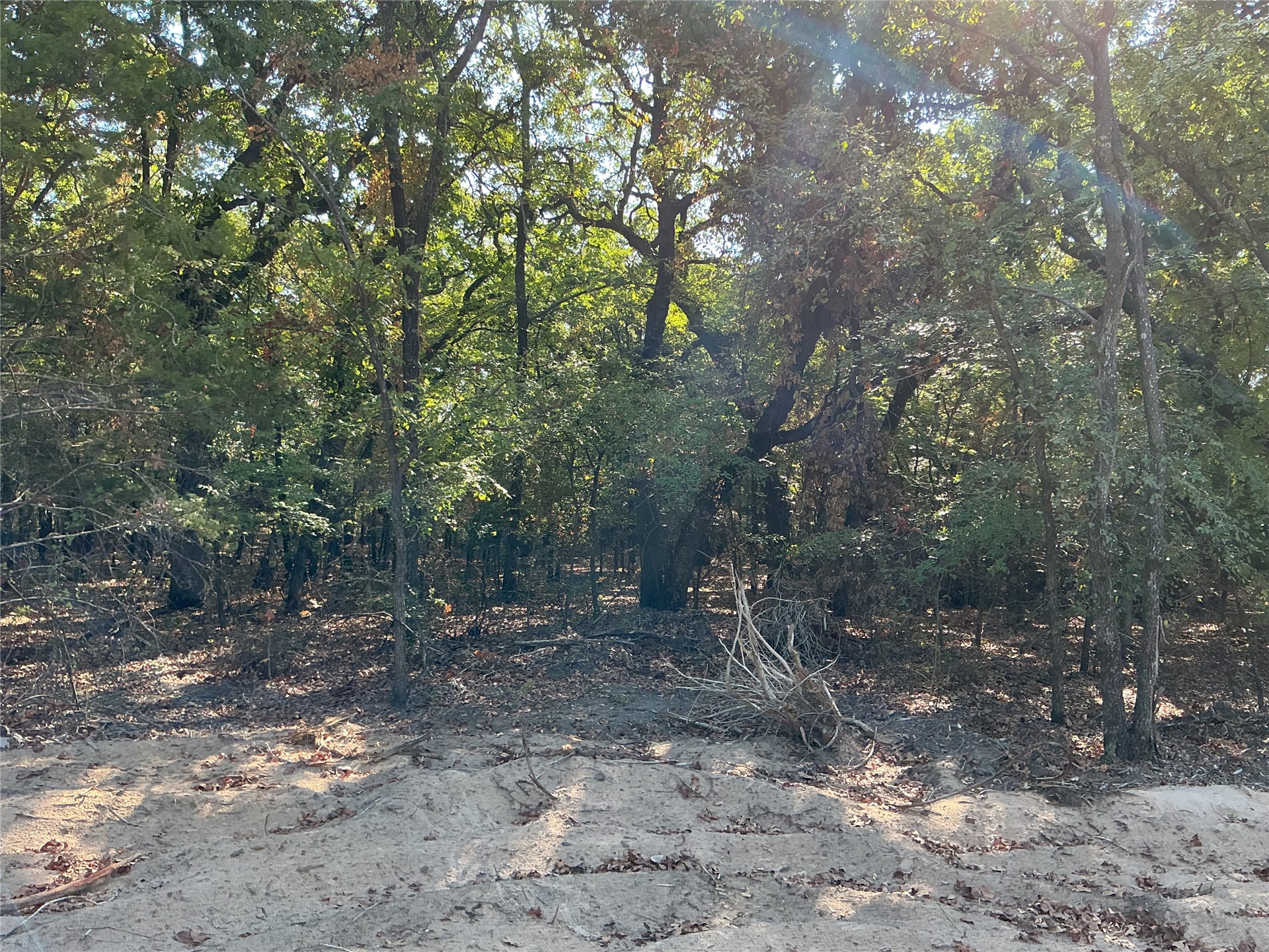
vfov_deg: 48.2
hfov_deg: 61.7
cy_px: 476
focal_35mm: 29
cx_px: 634
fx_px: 1063
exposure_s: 1/218
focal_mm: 3
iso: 25
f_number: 1.8
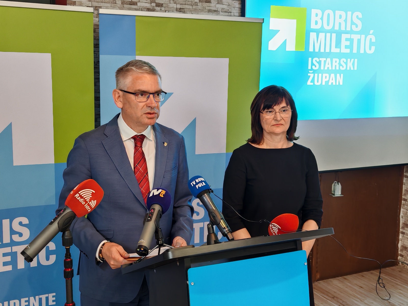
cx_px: 204
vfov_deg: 31.5
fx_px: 542
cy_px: 153
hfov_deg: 41.2
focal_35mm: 46
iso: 250
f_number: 1.9
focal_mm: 6.67
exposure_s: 1/33
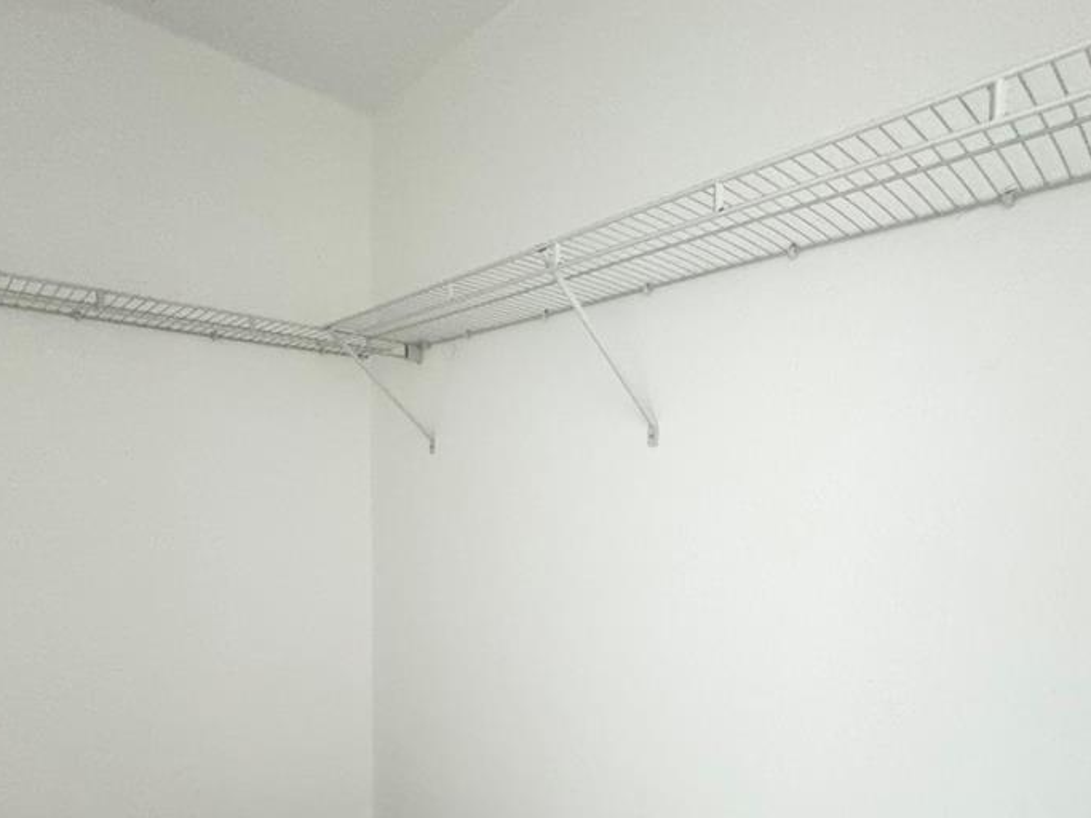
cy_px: 511
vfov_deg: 62.5
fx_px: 662
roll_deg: -0.5
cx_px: 570
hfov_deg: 79.0
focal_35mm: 21
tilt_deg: -2.5
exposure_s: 1/60
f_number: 2.2
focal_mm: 2.22
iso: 800
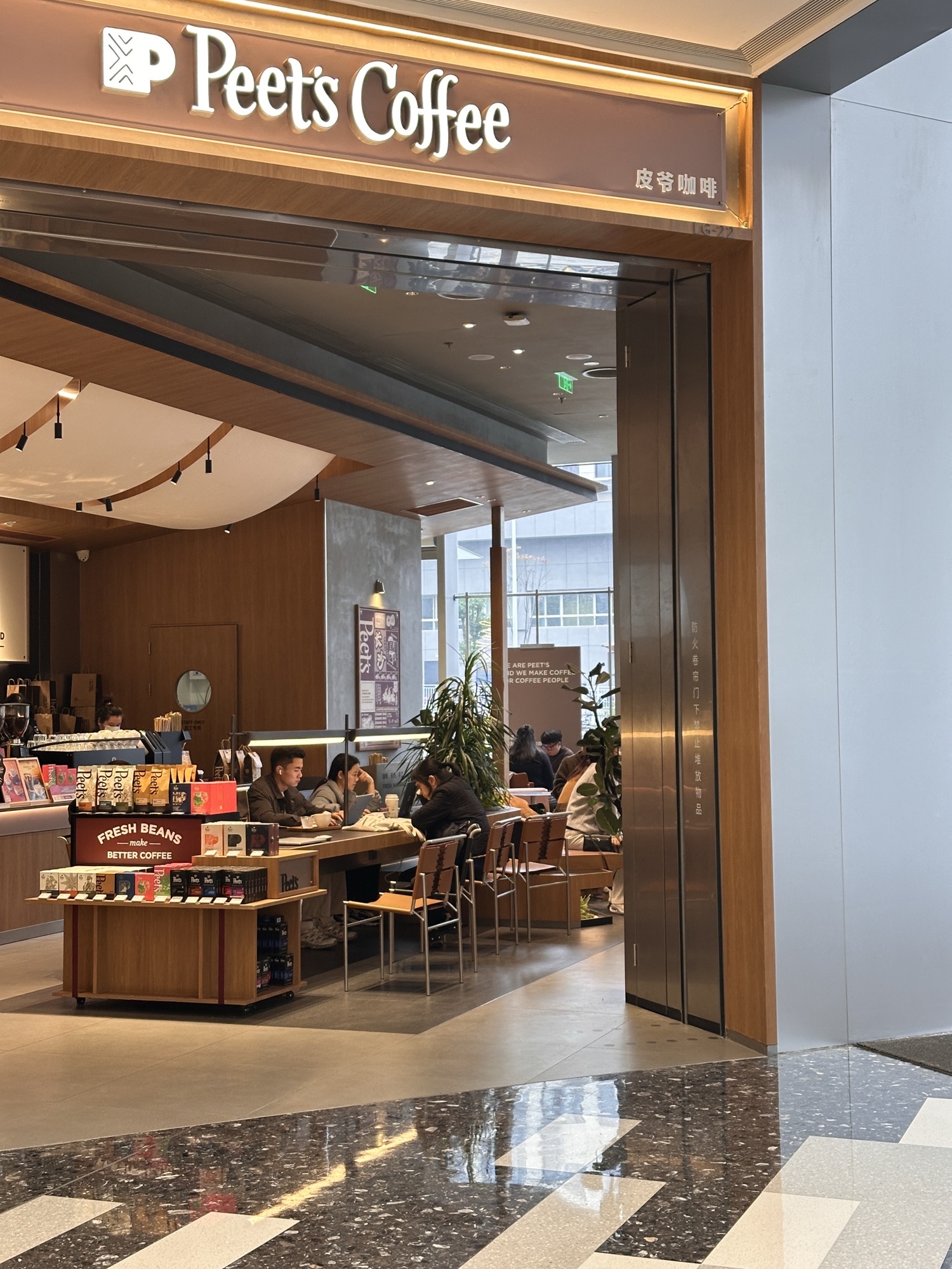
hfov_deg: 30.3
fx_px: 1760
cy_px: 634
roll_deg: -0.4
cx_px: 476
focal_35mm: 48
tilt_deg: +2.6
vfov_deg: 39.7
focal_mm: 6.86
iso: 125
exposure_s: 1/100
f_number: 1.78
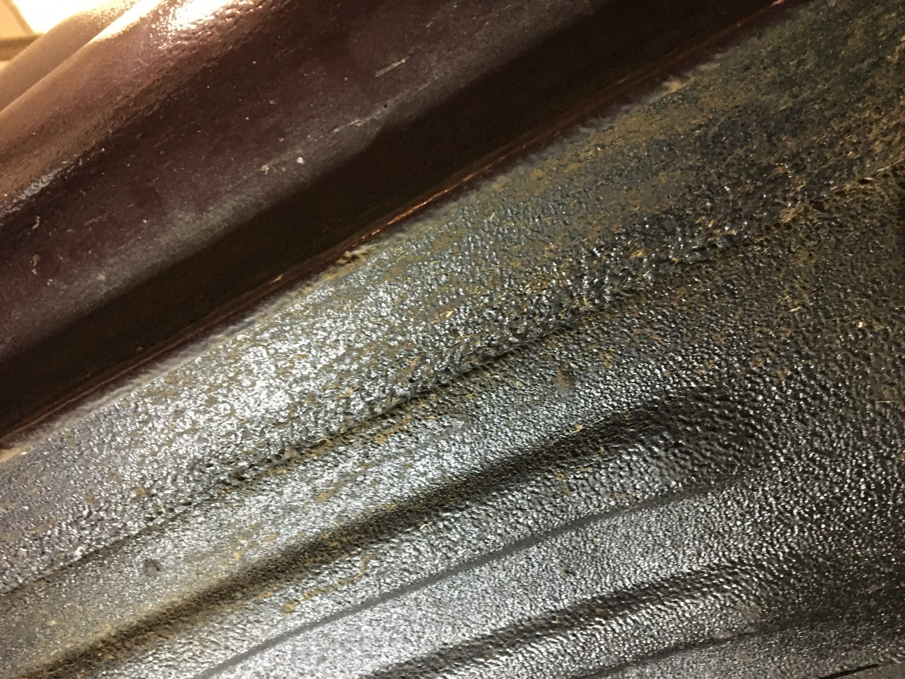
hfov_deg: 61.7
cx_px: 452
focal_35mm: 29
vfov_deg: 48.2
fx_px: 758
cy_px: 340
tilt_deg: +63.7
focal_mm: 4.15
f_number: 2.2
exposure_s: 1/17
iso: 250
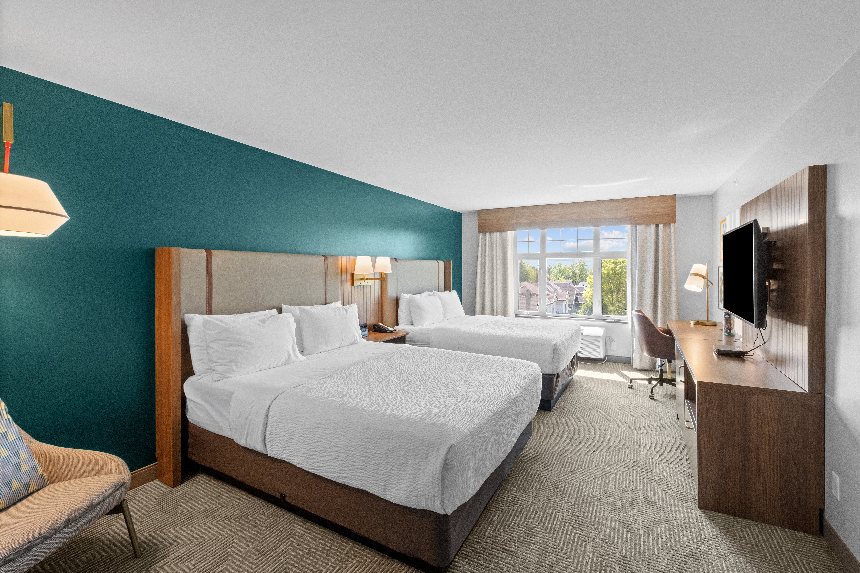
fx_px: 358
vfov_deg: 77.3
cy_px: 286
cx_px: 430
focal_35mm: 15
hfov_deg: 100.4
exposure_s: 1/4
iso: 500
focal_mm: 10
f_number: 11
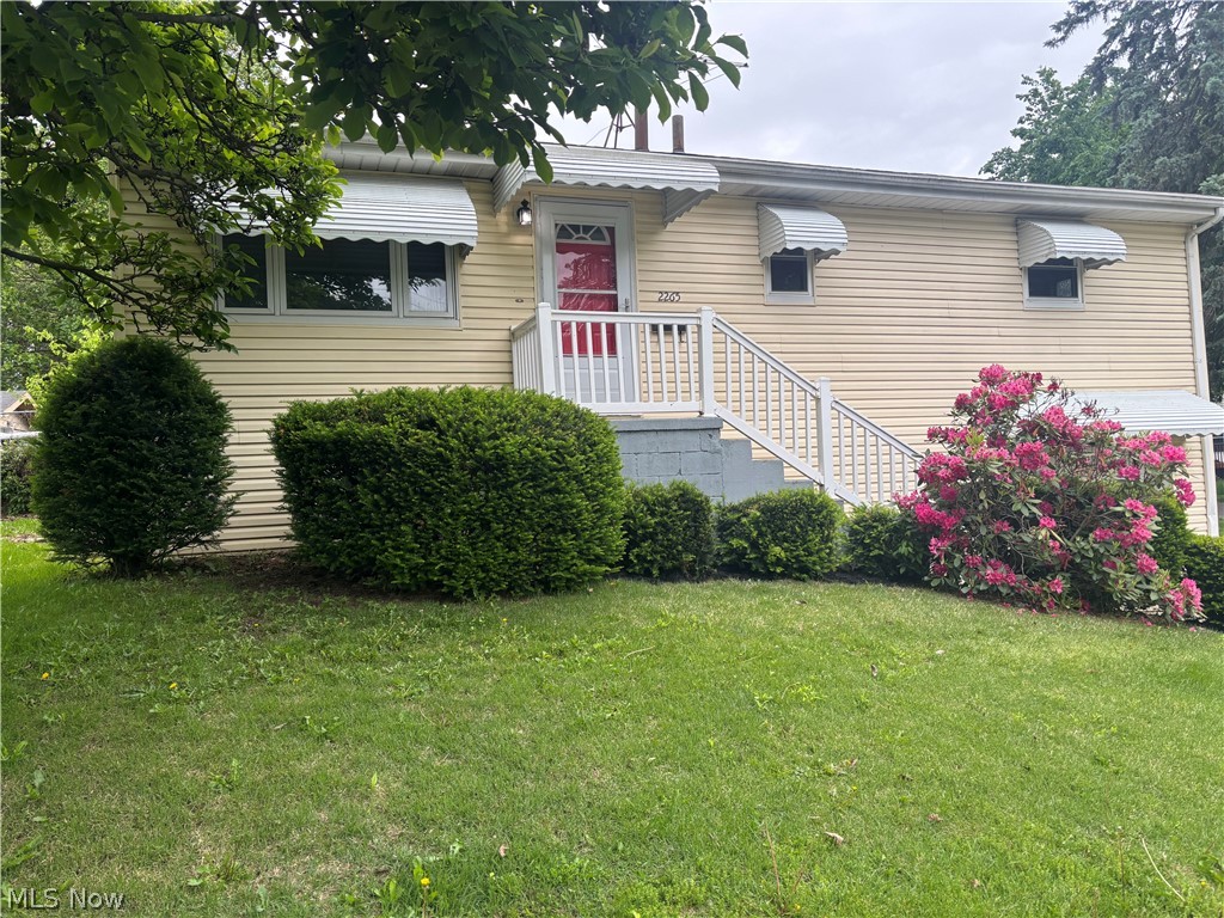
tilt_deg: +1.4
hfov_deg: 67.3
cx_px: 612
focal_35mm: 26
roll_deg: +2.4
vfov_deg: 53.1
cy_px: 459
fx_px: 919
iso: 50
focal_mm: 5.96
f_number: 1.6
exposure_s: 1/419
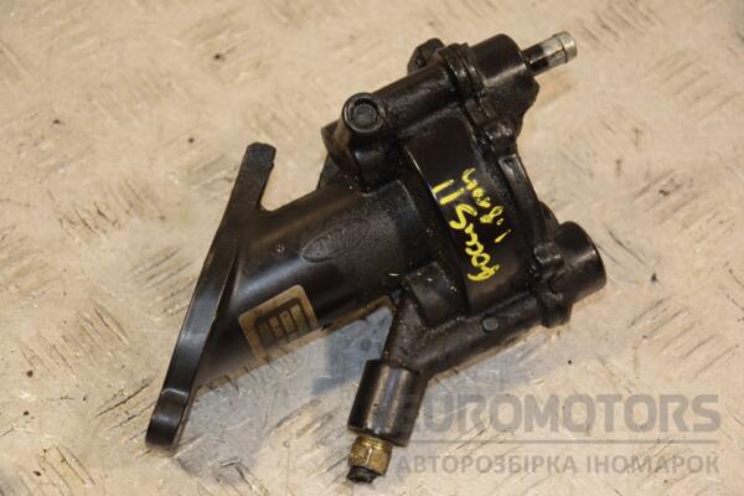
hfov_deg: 20.6
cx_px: 372
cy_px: 248
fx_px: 2046
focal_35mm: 99
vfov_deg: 13.8
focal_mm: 66
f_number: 5.3
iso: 800
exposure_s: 1/125
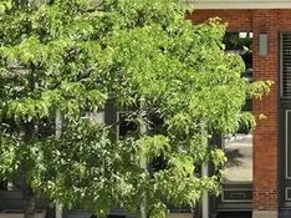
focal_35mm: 105
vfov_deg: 13.1
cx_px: 419
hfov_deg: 17.2
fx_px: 882
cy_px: -129
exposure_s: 1/1000
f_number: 2.8
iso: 150
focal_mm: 12.3
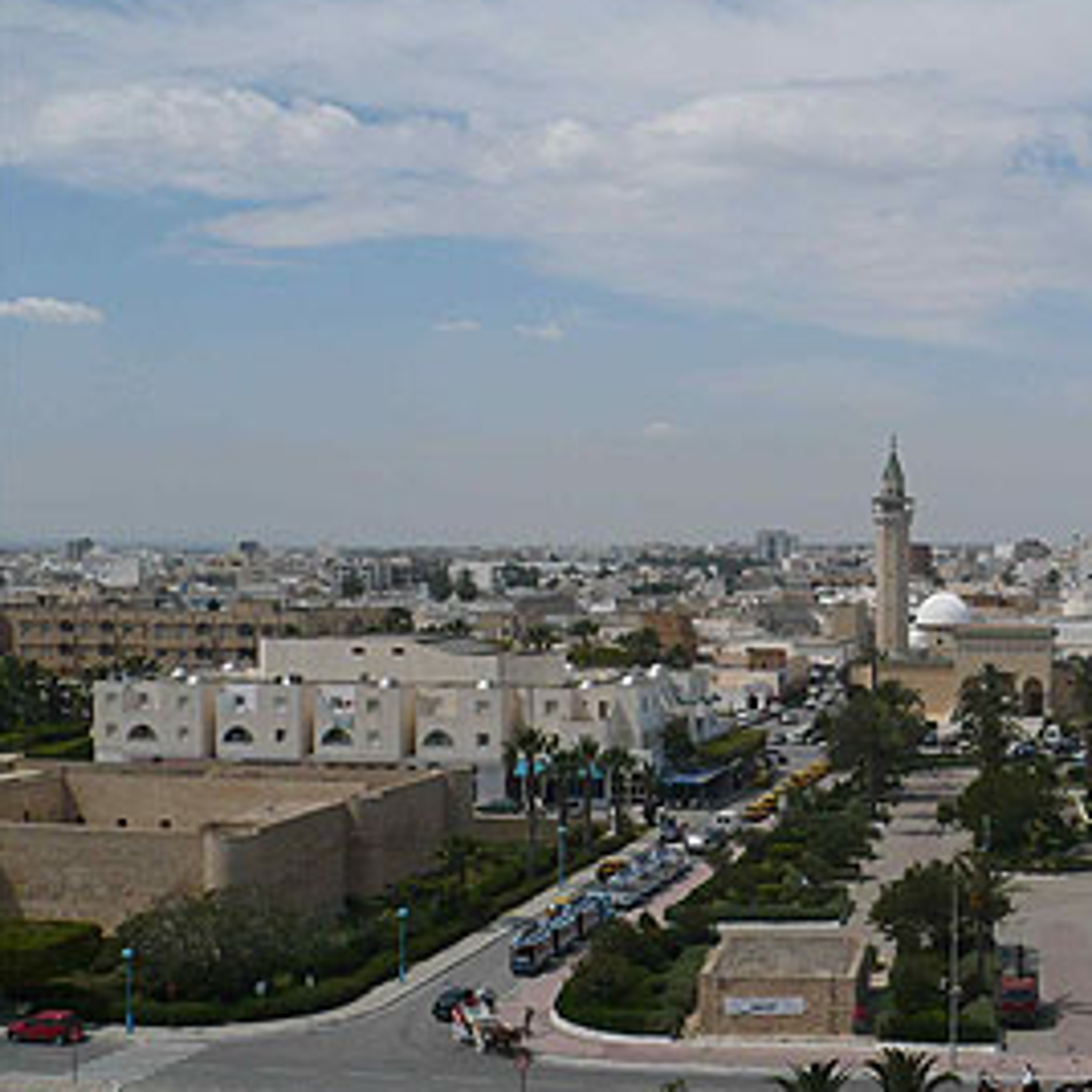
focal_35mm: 52
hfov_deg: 31.7
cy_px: 530
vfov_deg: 32.8
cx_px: 909
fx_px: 1856
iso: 100
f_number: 8
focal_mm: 5.8
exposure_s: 1/500
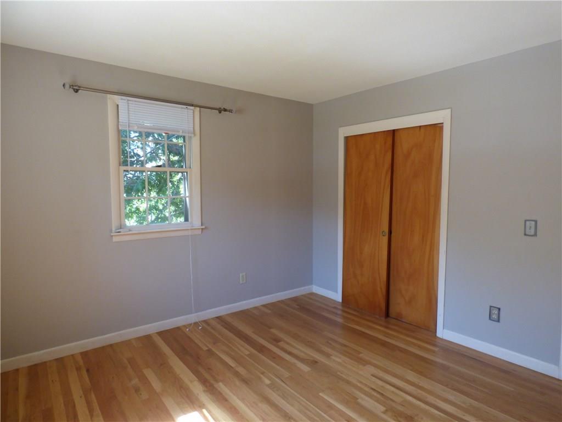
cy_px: 211
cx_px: 281
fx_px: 325
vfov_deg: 66.0
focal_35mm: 20
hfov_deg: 81.7
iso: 200
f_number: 2.8
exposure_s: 1/60
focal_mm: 3.58
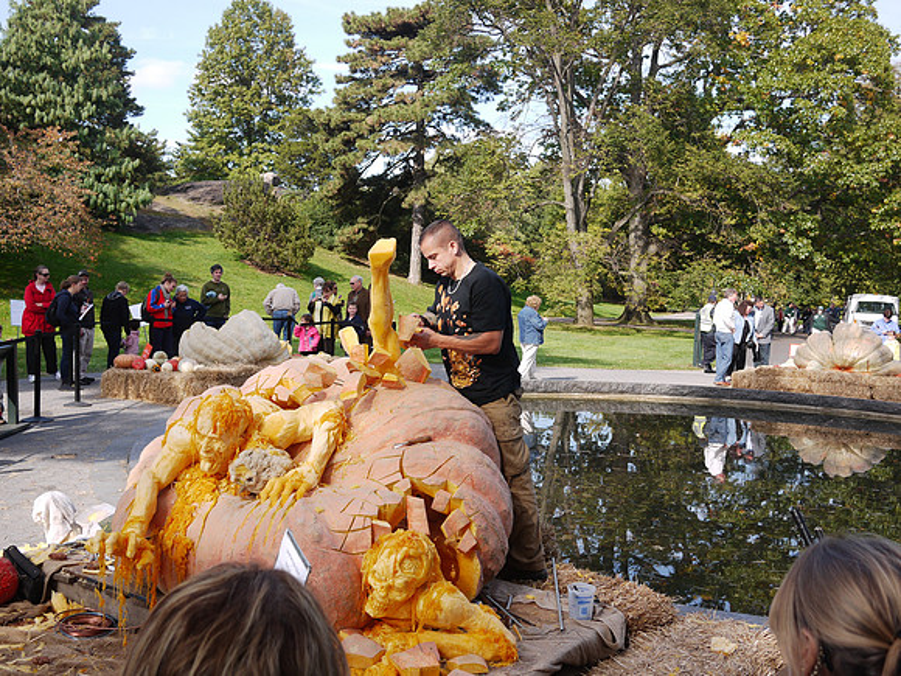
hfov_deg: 46.8
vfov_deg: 36.0
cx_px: 450
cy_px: 338
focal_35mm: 40
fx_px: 1041
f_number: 5
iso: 100
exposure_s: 1/250
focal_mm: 20
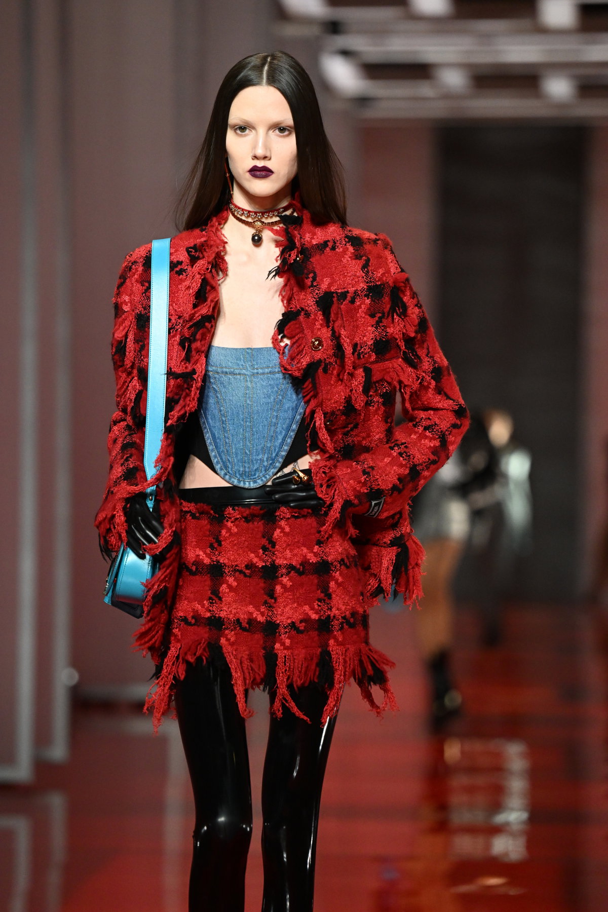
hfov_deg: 8.6
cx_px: 304
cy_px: 456
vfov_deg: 12.8
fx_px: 4053
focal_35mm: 160
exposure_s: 1/800
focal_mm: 160
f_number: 3.5
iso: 4000
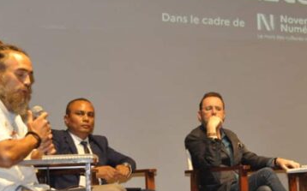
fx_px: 777
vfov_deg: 14.0
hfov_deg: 22.2
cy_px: 117
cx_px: 226
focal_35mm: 93
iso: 2500
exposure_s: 1/60
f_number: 5.6
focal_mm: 30
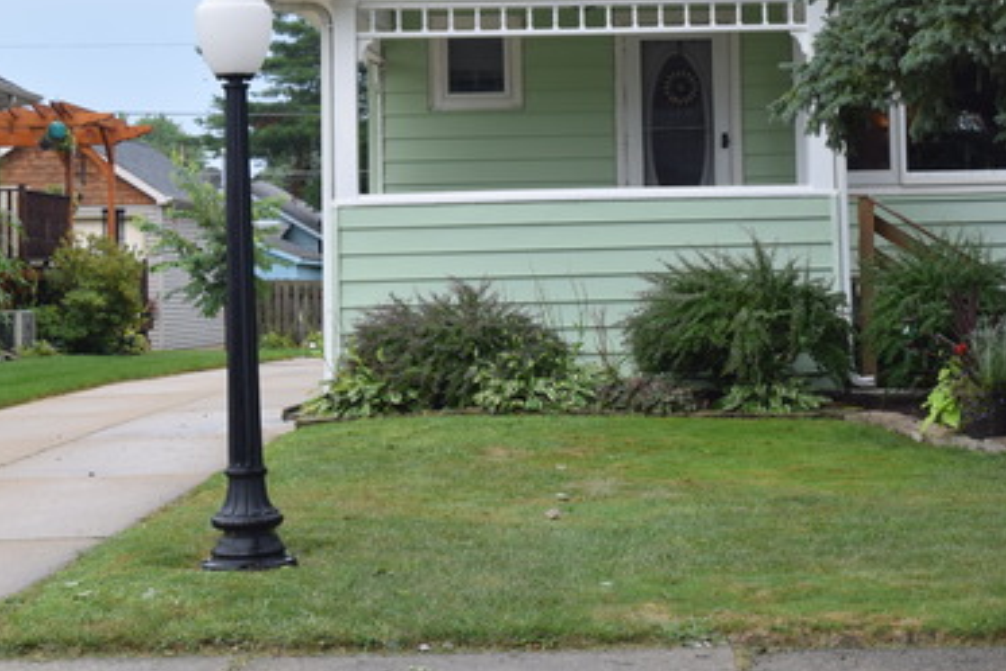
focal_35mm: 72
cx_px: 755
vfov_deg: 18.8
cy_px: 177
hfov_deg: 27.7
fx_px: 2013
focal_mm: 28
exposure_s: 1/250
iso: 280
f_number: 8
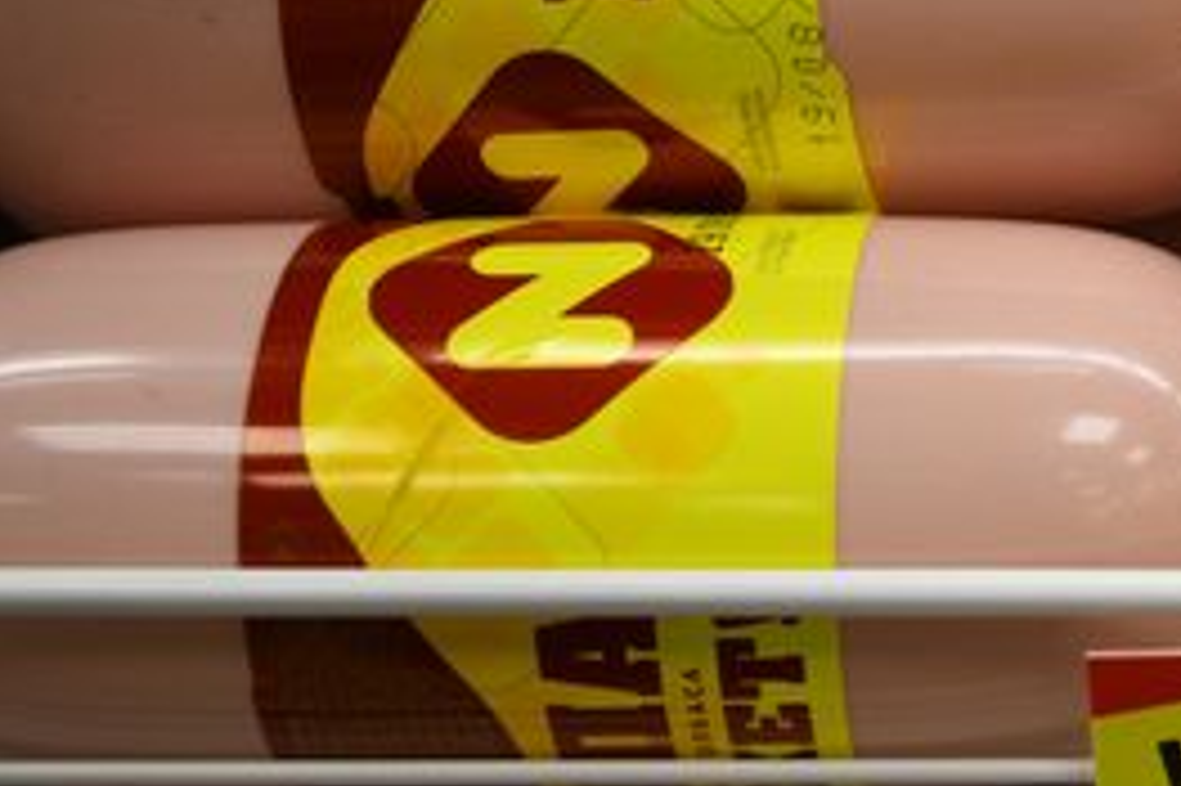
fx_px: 3049
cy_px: 278
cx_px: 1415
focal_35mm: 93
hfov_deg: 20.5
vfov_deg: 14.7
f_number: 4
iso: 400
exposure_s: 1/100
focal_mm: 35
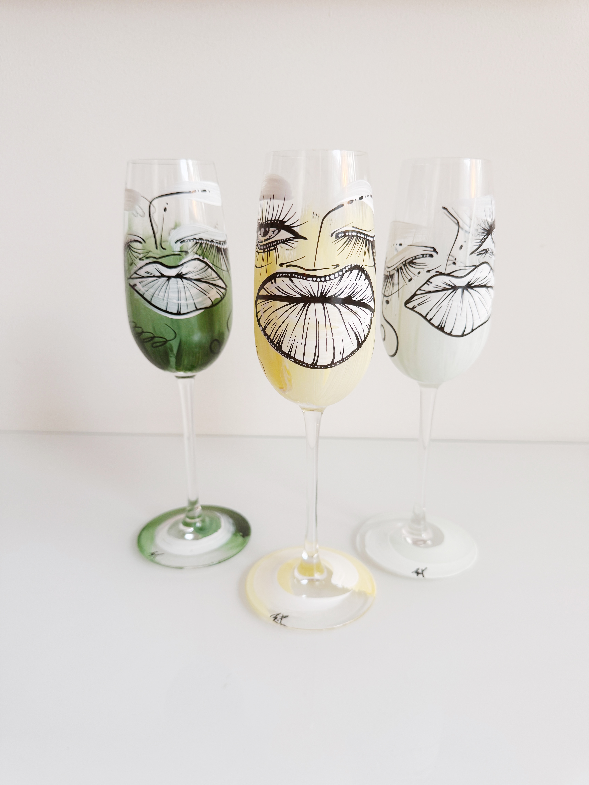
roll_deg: -0.7
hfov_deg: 56.8
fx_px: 544
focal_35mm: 24
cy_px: 392
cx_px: 294
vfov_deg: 71.6
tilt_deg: -17.8
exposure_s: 1/50
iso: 125
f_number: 1.78
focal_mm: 6.76
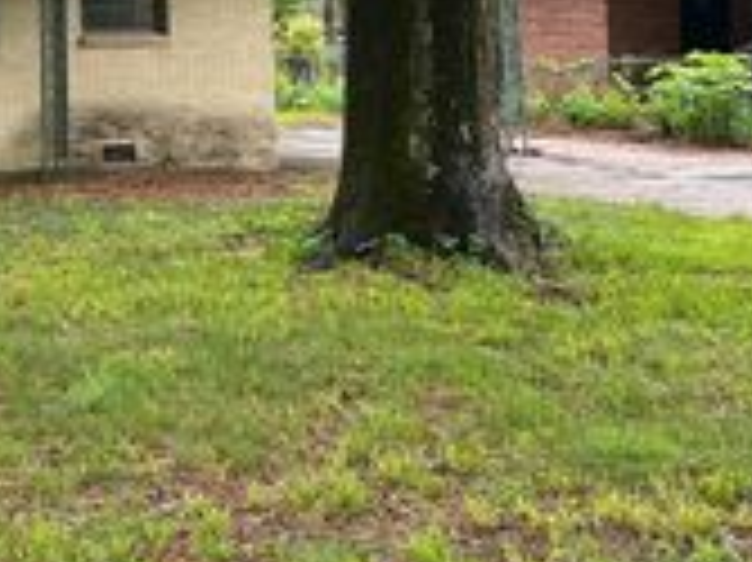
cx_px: -284
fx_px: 1563
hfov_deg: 23.2
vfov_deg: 19.6
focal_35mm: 72
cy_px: -38
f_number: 1.78
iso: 160
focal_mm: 6.86
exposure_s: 1/121
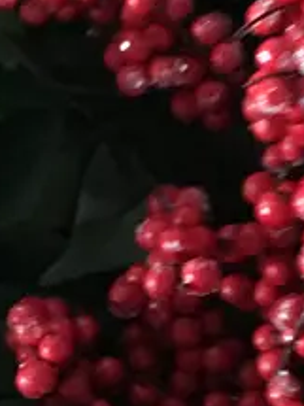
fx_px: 1618
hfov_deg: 10.3
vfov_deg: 14.3
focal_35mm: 138
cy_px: 285
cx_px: 497
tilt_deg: -73.9
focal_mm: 4.15
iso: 125
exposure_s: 1/4
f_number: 2.2
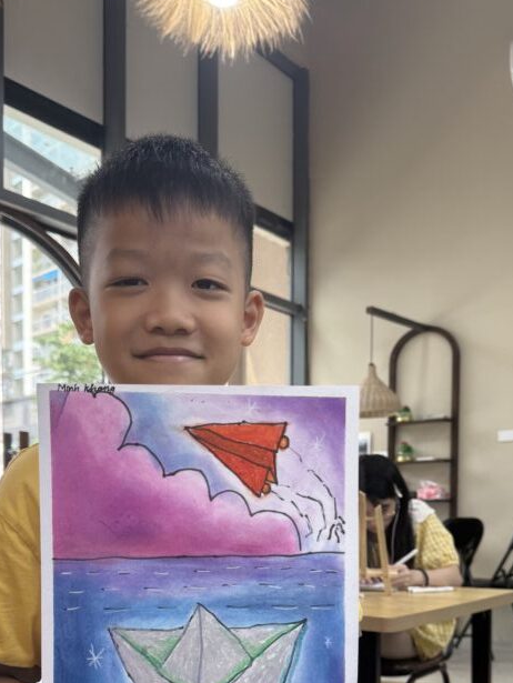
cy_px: 538
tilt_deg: +0.1
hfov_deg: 36.8
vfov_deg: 45.6
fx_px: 770
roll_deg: -0.1
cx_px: 235
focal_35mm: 39
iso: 64
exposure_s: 1/100
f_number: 1.78
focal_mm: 6.76
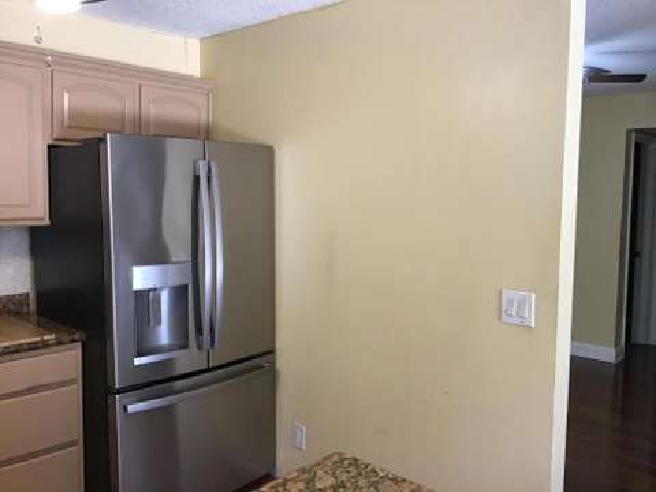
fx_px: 587
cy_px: 246
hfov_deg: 58.4
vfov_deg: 45.4
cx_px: 328
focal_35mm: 31
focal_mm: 3.3
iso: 100
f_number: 2.4
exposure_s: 1/30
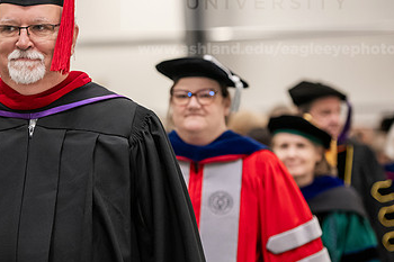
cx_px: 87
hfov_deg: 10.3
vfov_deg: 6.9
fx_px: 2177
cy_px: 73
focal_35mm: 199
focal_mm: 120
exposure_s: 1/200
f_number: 3.5
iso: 2500
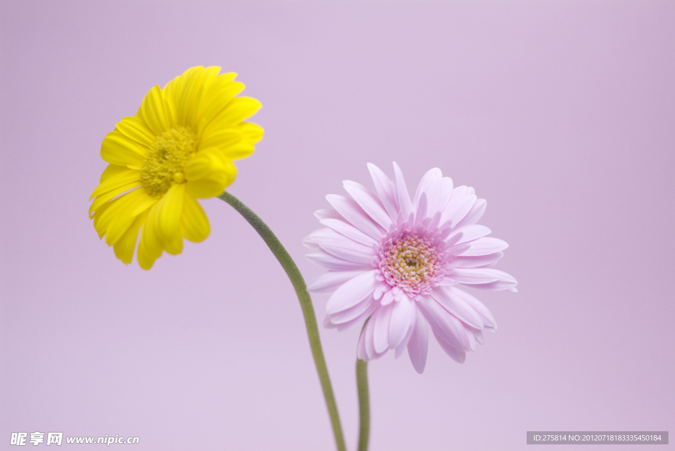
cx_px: 338
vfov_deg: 25.6
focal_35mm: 53
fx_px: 995
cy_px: 226
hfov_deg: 37.5
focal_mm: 35
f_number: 4
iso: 400
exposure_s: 1/90
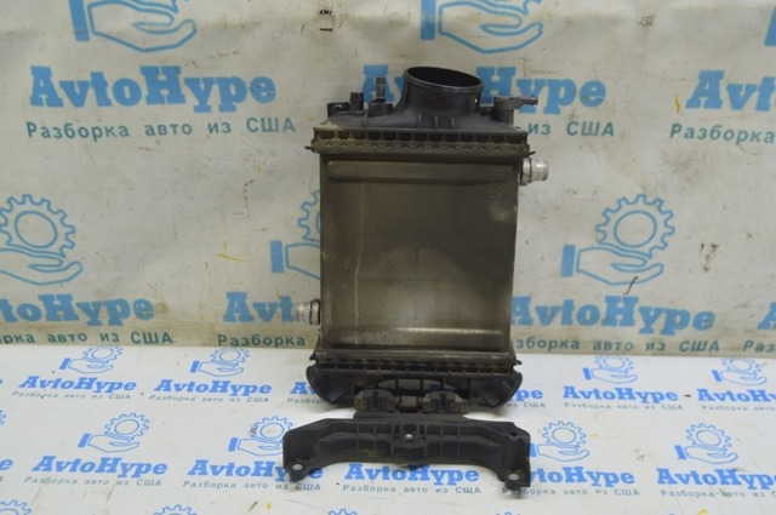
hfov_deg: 53.2
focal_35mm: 36
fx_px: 775
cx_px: 388
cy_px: 258
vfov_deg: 36.8
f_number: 5.6
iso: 400
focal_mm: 24
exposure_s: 1/20
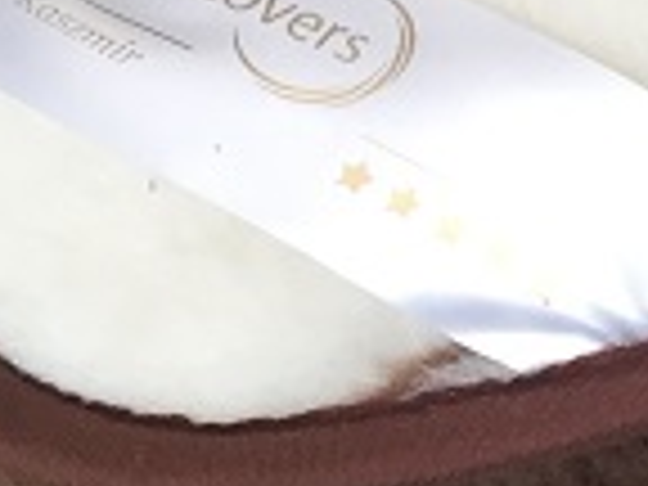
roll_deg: -1.1
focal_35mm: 161
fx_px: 3014
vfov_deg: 9.2
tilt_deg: -38.2
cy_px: -18
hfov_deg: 11.2
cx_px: 1251
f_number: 2.2
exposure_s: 1/33
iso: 40
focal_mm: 4.15
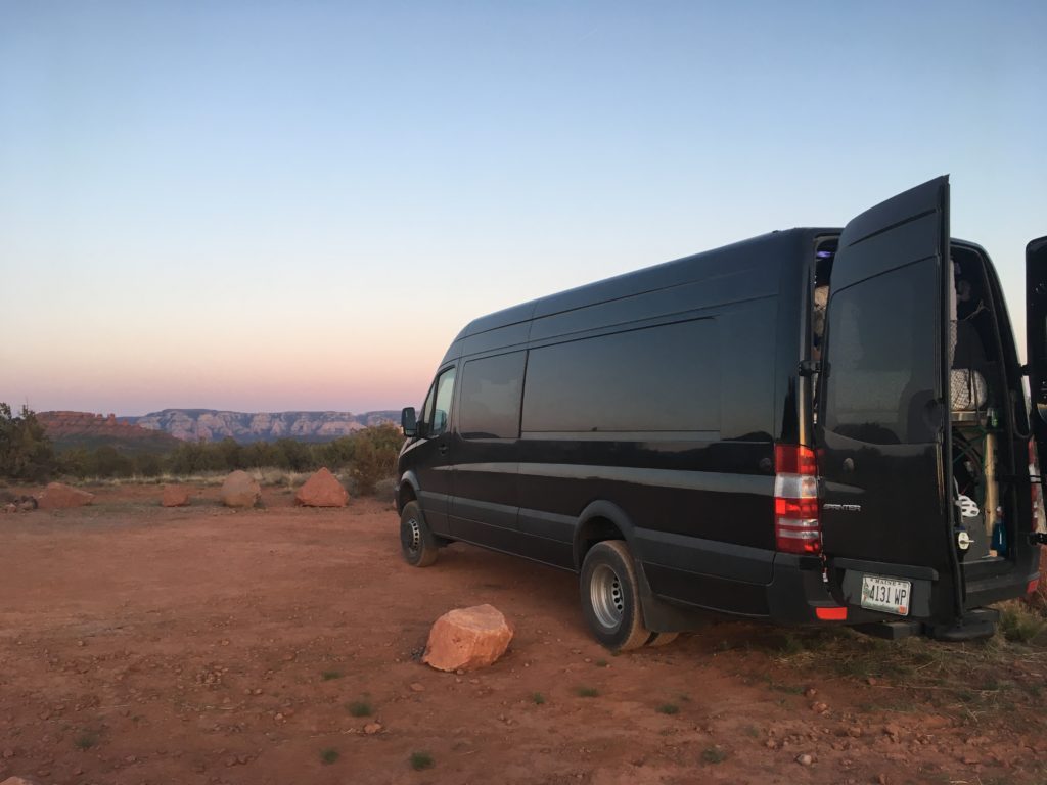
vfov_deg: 48.2
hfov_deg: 61.7
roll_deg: +2.7
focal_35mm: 29
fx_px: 877
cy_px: 392
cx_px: 524
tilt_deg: +3.2
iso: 32
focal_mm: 4.15
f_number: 2.2
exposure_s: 1/40
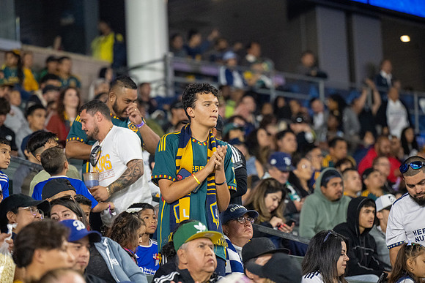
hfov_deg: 10.3
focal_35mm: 200
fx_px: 2362
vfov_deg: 6.9
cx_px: 212
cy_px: 142
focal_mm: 200
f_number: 4
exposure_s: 1/400
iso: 7200
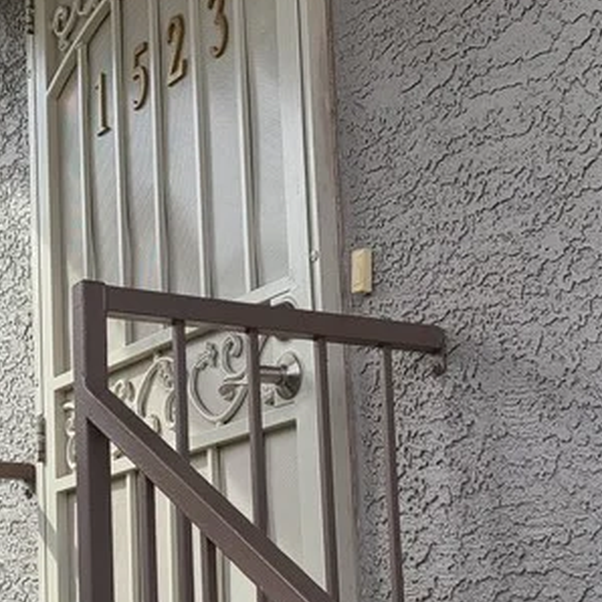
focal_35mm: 79
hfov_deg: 21.9
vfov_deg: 21.7
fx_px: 1554
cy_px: 455
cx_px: 265
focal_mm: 5.4
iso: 40
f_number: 1.8
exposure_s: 1/955
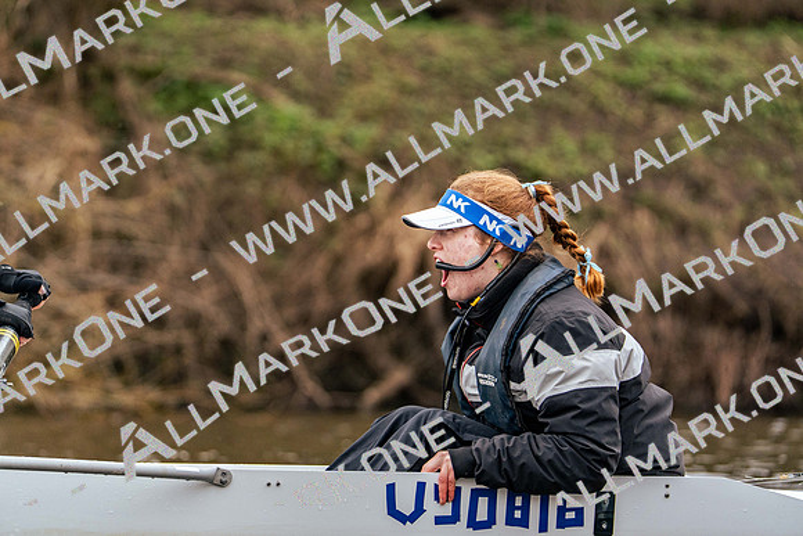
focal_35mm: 338
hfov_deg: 6.1
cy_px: 268
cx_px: 402
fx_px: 7541
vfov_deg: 4.1
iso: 2500
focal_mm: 338
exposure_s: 1/2000
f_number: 6.3
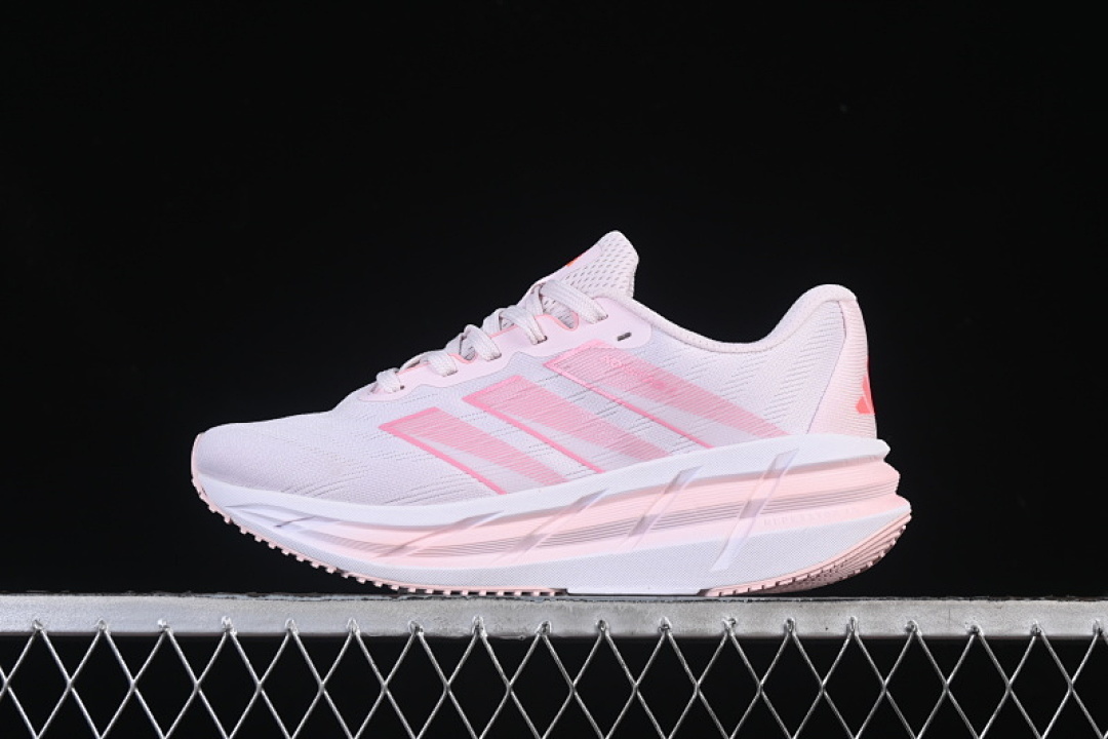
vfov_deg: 18.2
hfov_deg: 27.0
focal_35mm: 75
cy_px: 370
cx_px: 554
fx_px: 2308
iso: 160
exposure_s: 1/80
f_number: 8
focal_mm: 50
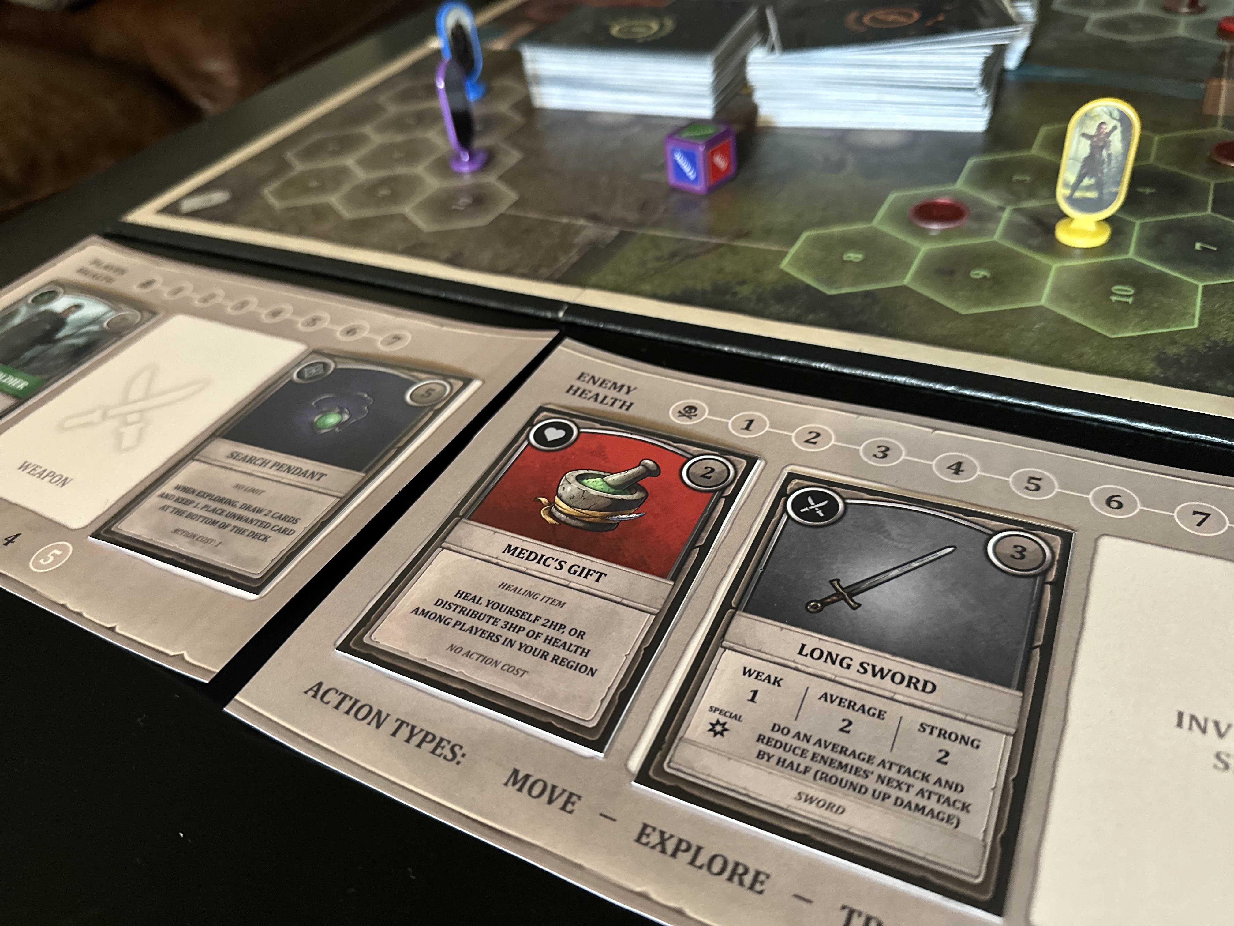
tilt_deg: -40.9
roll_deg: +8.6
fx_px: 856
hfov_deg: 71.6
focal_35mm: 24
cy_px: 463
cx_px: 617
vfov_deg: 56.8
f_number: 1.78
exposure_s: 1/40
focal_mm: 6.86
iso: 1000
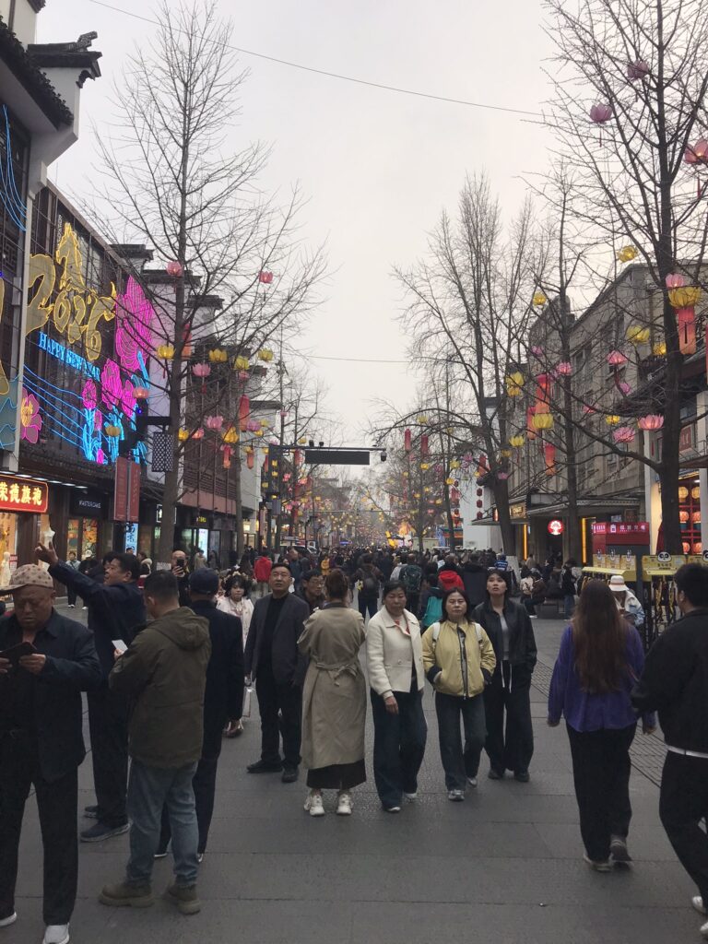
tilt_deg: +7.8
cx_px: 354
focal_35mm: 28
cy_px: 472
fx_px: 764
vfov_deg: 63.4
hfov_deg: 49.7
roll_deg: -1.4
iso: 20
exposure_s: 1/523
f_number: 1.8
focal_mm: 3.99
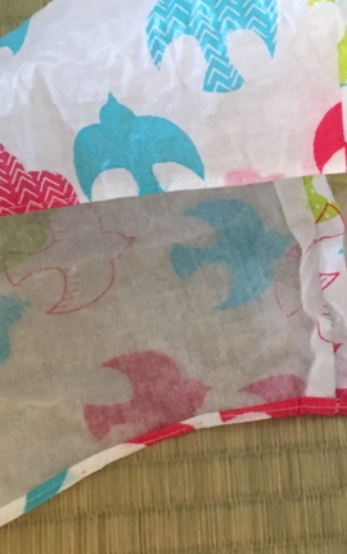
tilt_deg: -71.5
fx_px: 1103
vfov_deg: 28.2
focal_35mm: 73
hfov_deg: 17.5
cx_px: 334
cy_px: 258
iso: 160
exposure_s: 1/30
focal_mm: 4.15
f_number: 2.2
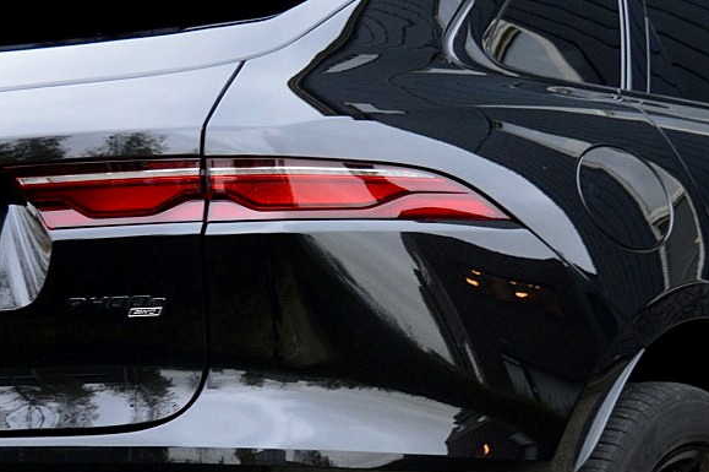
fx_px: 2566
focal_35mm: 130
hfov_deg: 15.7
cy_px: 299
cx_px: 422
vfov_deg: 10.5
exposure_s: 1/60
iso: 800
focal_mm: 31
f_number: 4.5
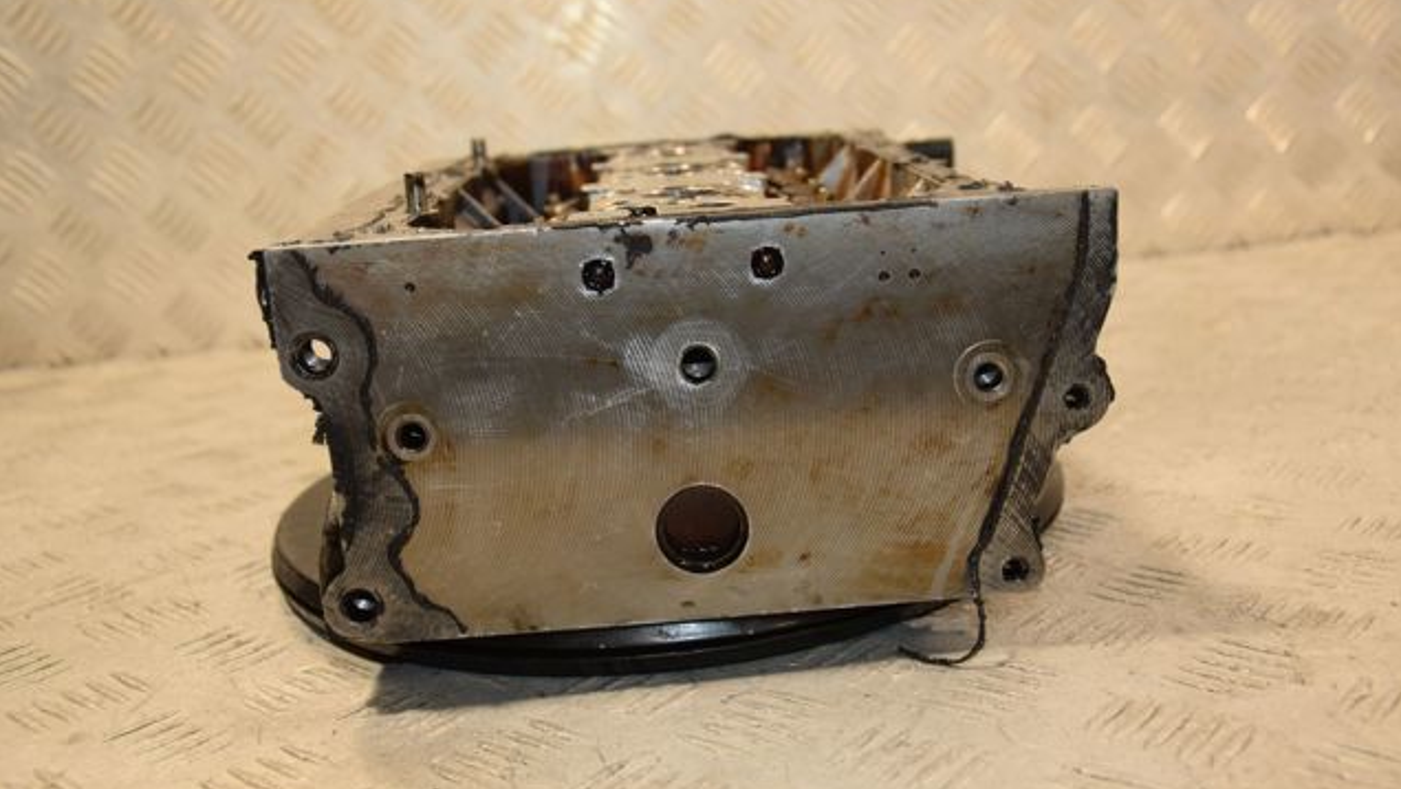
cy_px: 403
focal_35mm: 40
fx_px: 1469
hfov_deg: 51.0
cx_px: 703
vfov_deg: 30.1
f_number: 5
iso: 800
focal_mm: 25
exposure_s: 1/160
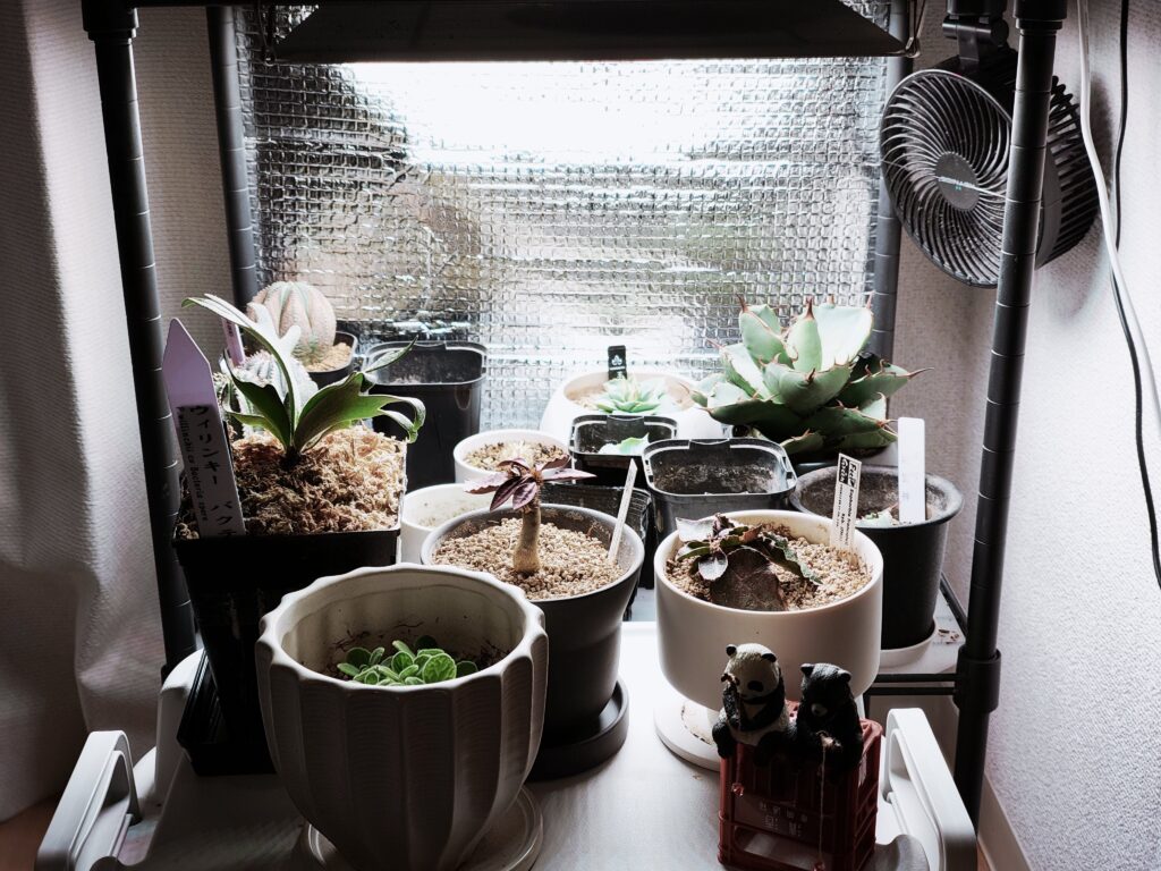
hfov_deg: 38.2
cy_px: 436
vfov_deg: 29.1
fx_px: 1677
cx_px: 580
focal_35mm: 50
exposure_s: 1/100
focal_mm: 7.1
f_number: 2
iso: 56
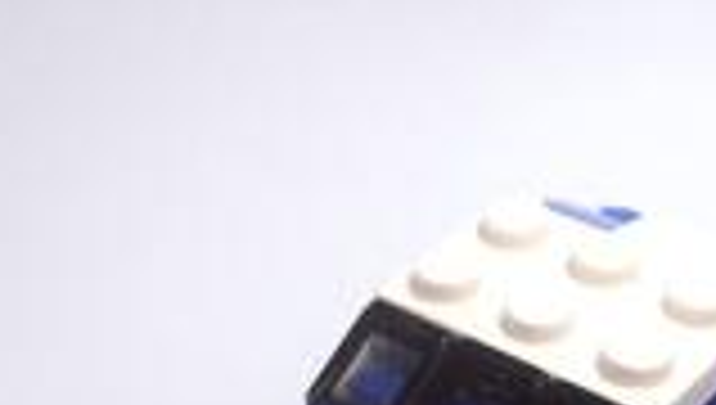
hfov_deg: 23.2
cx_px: 495
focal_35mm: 91
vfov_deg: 12.9
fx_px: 1730
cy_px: 526
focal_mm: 6.61
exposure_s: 1/80
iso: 80
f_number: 3.9
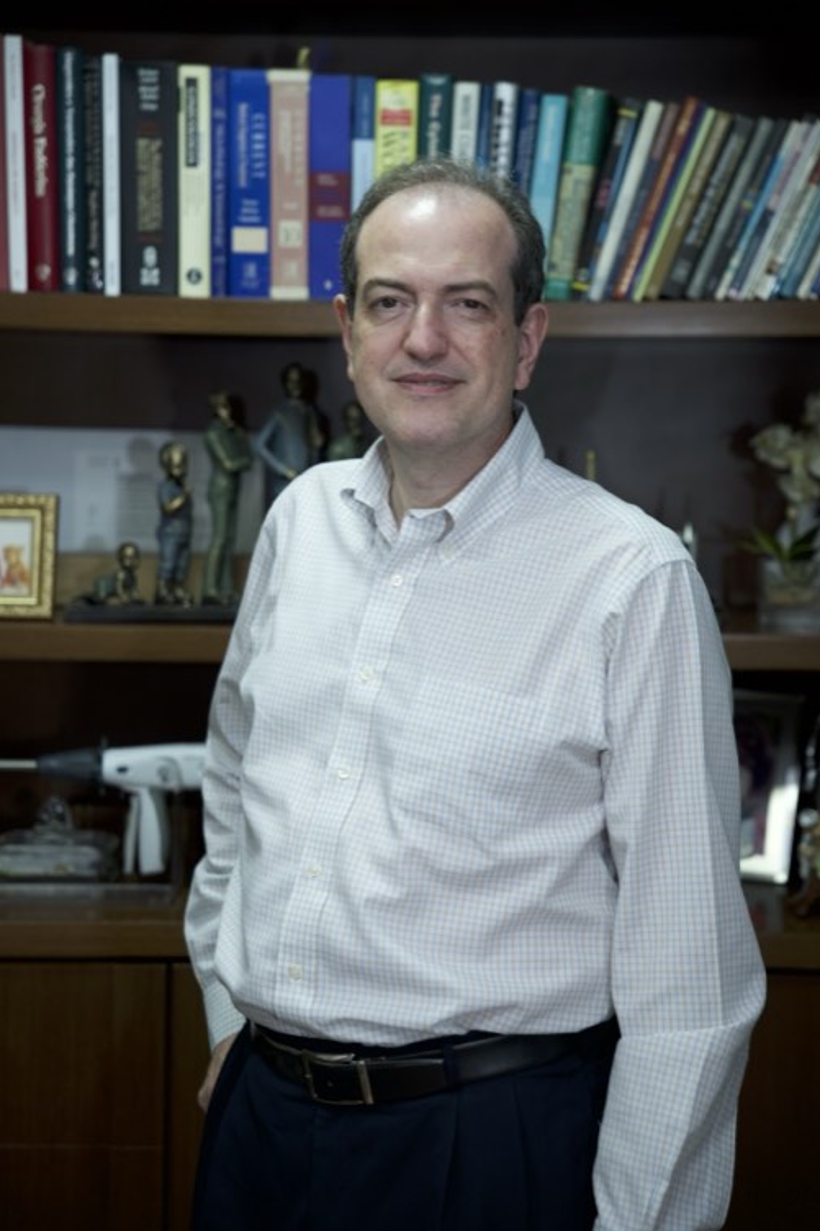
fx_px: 2305
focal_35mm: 67
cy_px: 638
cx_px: 408
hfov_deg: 20.2
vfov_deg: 29.9
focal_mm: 63.4
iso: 400
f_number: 2.8
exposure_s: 1/60
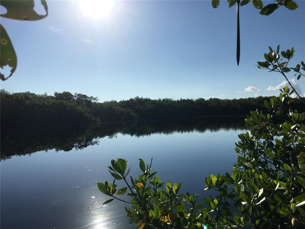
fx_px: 256
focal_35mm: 29
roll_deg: +0.1
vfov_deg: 48.2
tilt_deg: +0.4
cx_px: 152
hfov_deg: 61.7
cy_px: 114
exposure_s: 1/5495
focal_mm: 4.15
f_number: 2.2
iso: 25
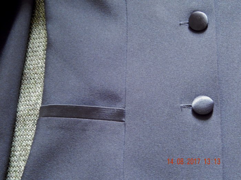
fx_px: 383
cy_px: 90
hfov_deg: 34.9
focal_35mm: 55
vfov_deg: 26.6
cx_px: 120
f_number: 3.8
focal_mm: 9.7
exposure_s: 1/1.6
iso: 800
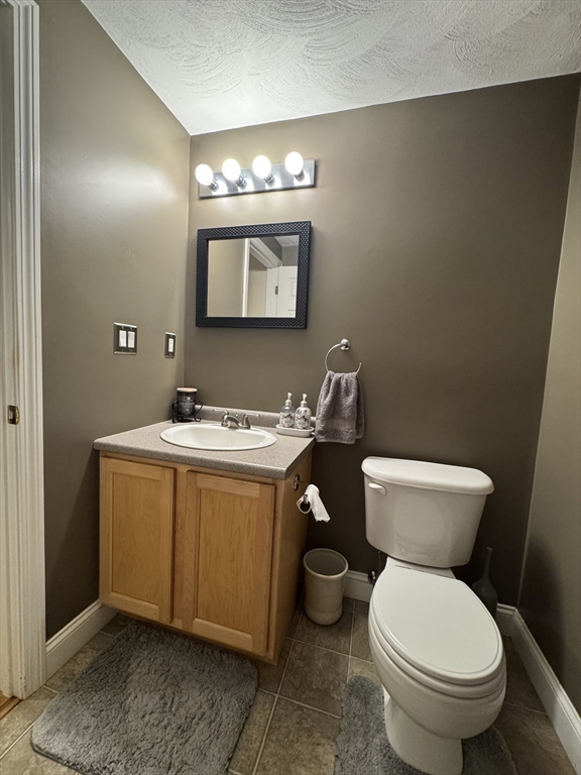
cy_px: 388
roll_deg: -2.5
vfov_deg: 102.1
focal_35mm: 14
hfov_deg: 85.7
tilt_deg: -4.9
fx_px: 313
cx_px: 290
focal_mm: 2.22
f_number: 2.2
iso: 400
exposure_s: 1/60
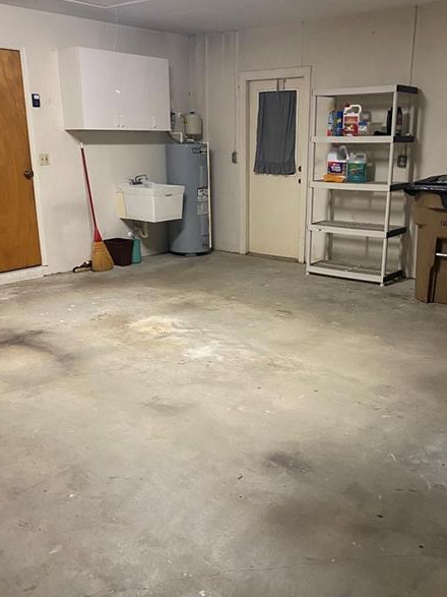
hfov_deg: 41.8
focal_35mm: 34
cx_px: 237
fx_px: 586
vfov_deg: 53.9
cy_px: 320
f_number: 1.8
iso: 400
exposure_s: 1/60
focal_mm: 4.25
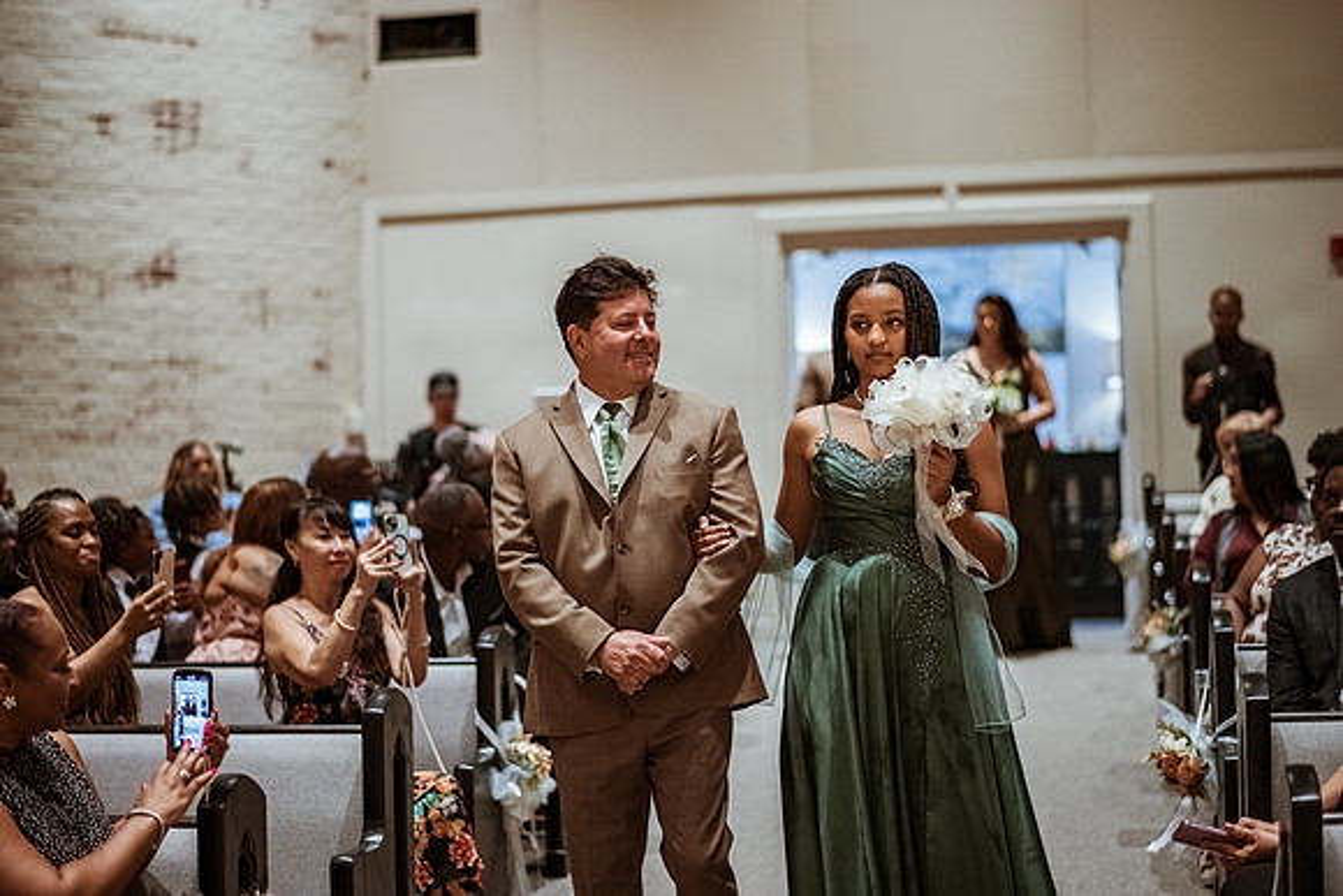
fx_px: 2164
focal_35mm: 58
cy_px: 448
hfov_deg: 34.5
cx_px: 672
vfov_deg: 23.4
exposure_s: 1/640
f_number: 1.4
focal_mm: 58
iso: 1600
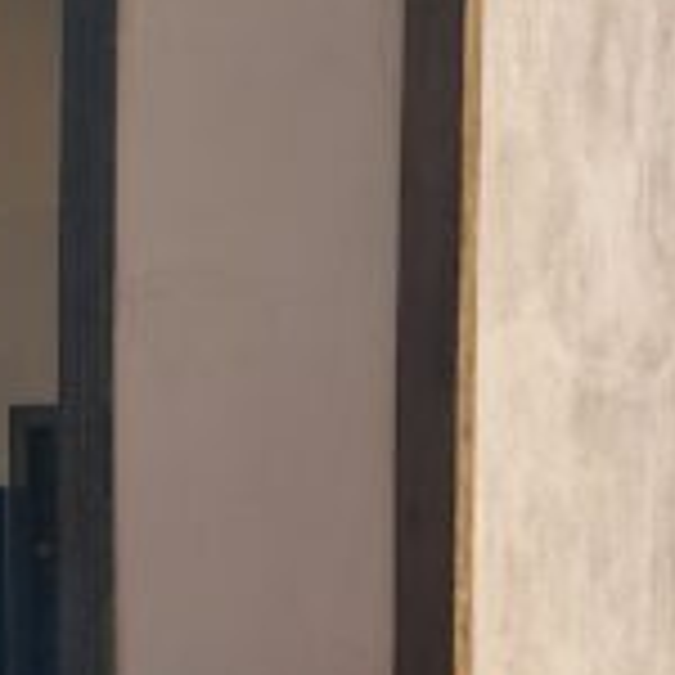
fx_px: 3596
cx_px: -279
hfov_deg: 10.4
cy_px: 306
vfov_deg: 10.7
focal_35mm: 163
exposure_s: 1/799
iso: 50
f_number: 1.8
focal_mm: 4
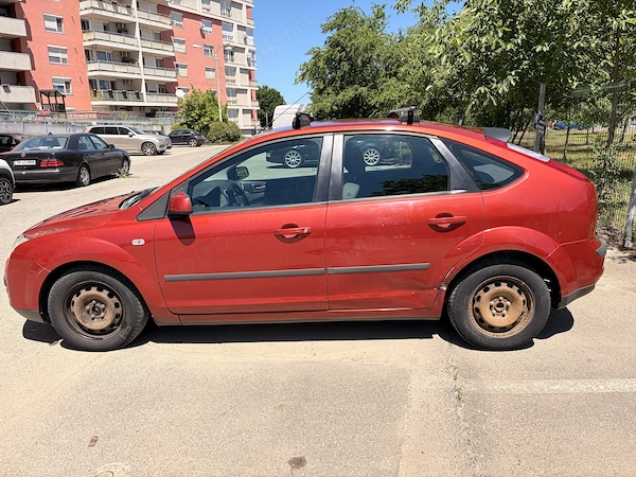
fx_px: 478
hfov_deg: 67.3
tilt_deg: -12.3
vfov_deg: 53.1
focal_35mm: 26
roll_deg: +1.3
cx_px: 318
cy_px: 238
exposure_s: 1/2283
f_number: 1.6
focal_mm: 5.96
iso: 50
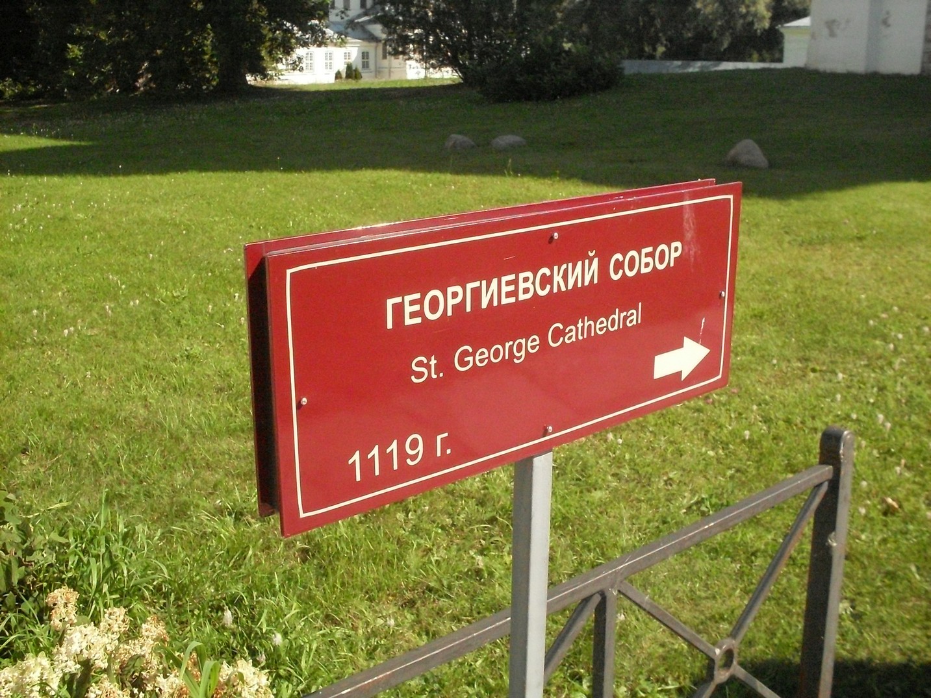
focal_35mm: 38
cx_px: 466
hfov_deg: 49.0
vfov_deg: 37.7
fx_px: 1022
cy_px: 349
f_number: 8.4
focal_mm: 6.3
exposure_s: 1/500
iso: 400
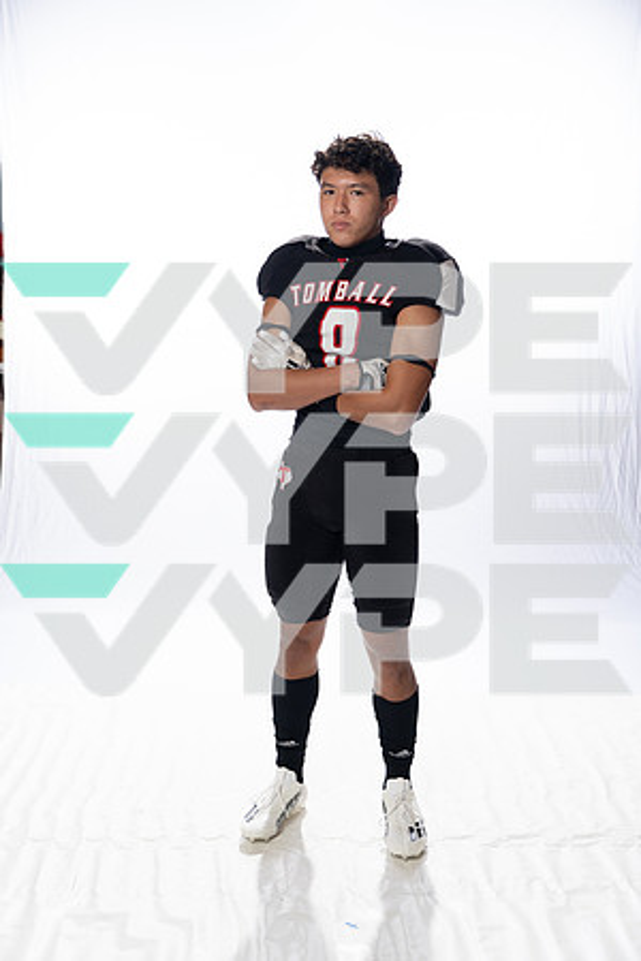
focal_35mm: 42
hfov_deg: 31.9
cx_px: 320
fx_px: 1122
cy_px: 480
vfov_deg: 46.4
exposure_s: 1/250
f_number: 4
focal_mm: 42
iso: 400
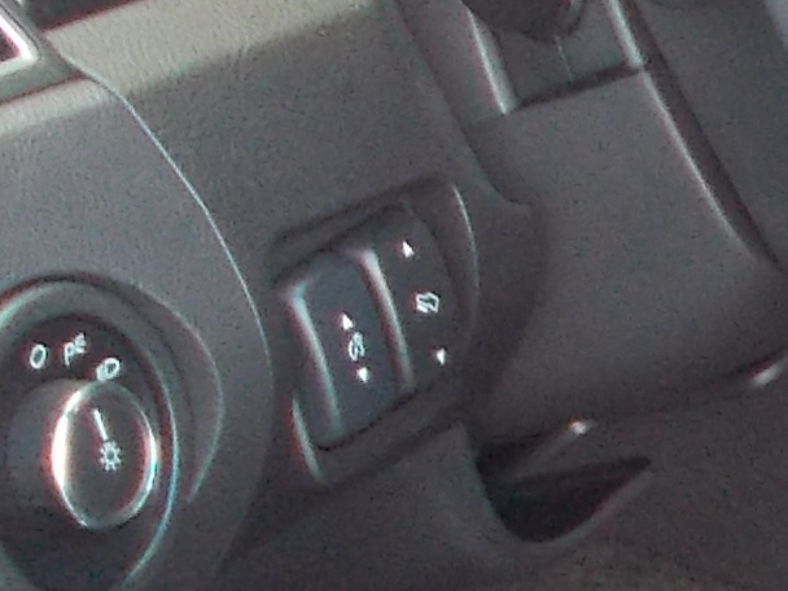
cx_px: 1711
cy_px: 562
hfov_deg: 9.3
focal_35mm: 197
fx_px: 4485
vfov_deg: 7.5
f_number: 3.2
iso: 200
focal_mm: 4.6
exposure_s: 1/25
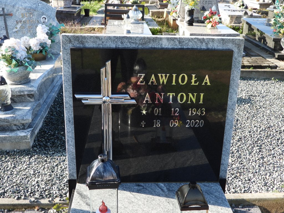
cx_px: 142
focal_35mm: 41
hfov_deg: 45.8
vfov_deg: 35.1
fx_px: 336
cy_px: 106
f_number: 3.2
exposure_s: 1/250
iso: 100
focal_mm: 7.4
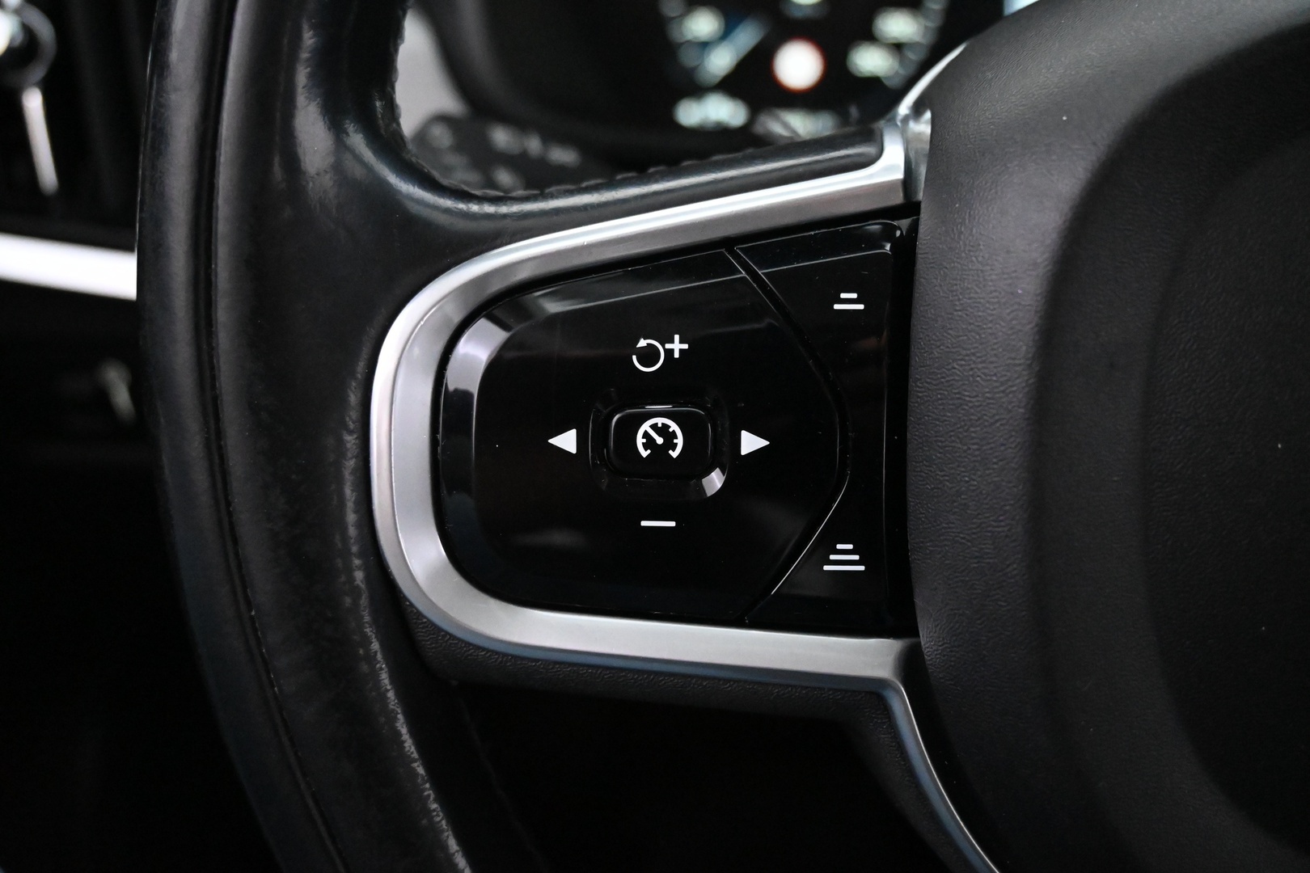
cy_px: 436
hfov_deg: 56.1
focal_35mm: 34
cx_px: 655
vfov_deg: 39.1
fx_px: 1228
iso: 8000
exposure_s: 1/40
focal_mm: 22.5
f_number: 4
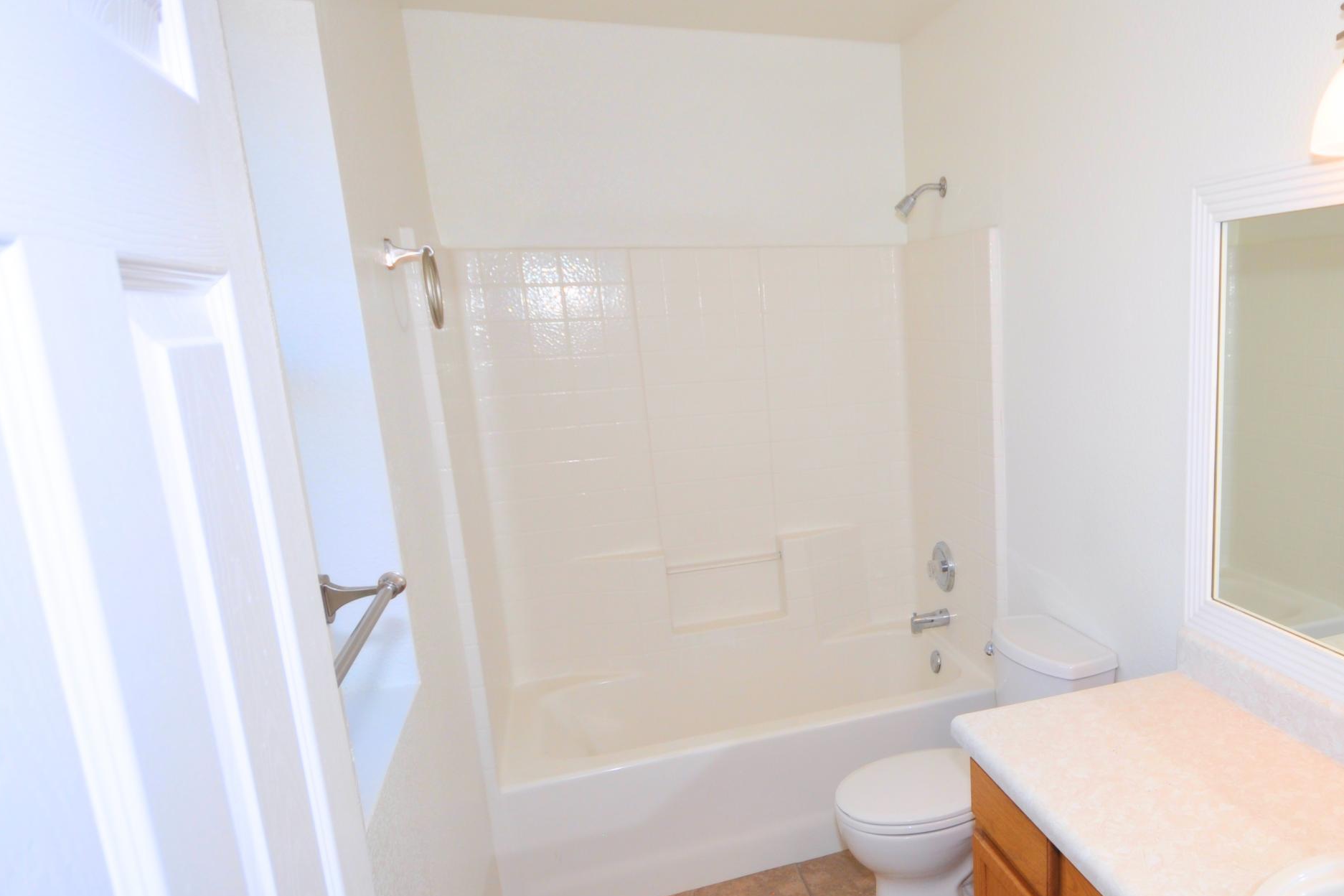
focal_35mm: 24
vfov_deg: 53.0
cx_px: 967
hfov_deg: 70.0
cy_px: 496
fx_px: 896
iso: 280
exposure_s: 1/125
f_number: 5.6
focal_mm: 10
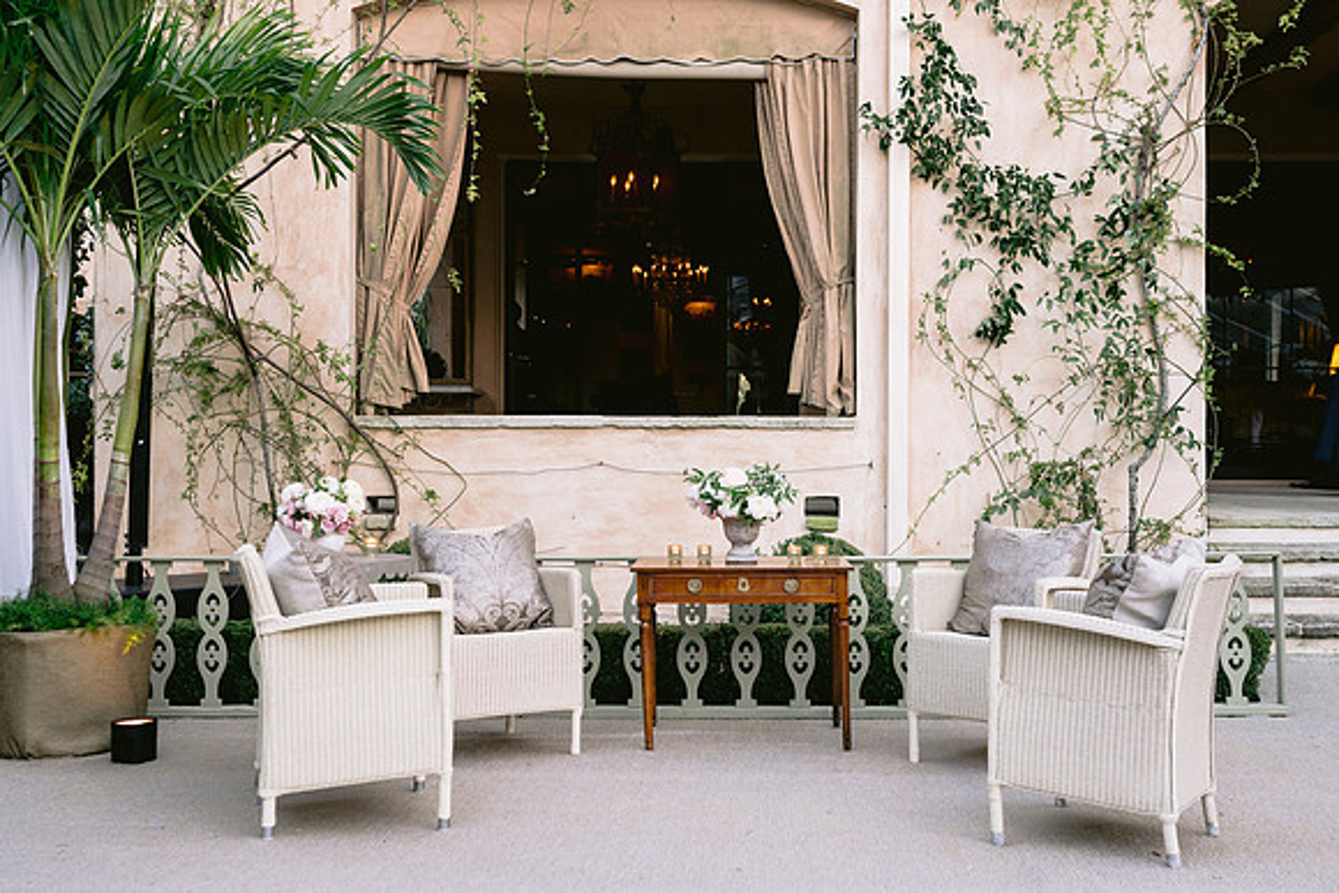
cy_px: 437
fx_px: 1426
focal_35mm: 38
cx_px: 731
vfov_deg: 34.8
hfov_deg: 50.2
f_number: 4
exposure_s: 1/125
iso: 500
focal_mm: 35
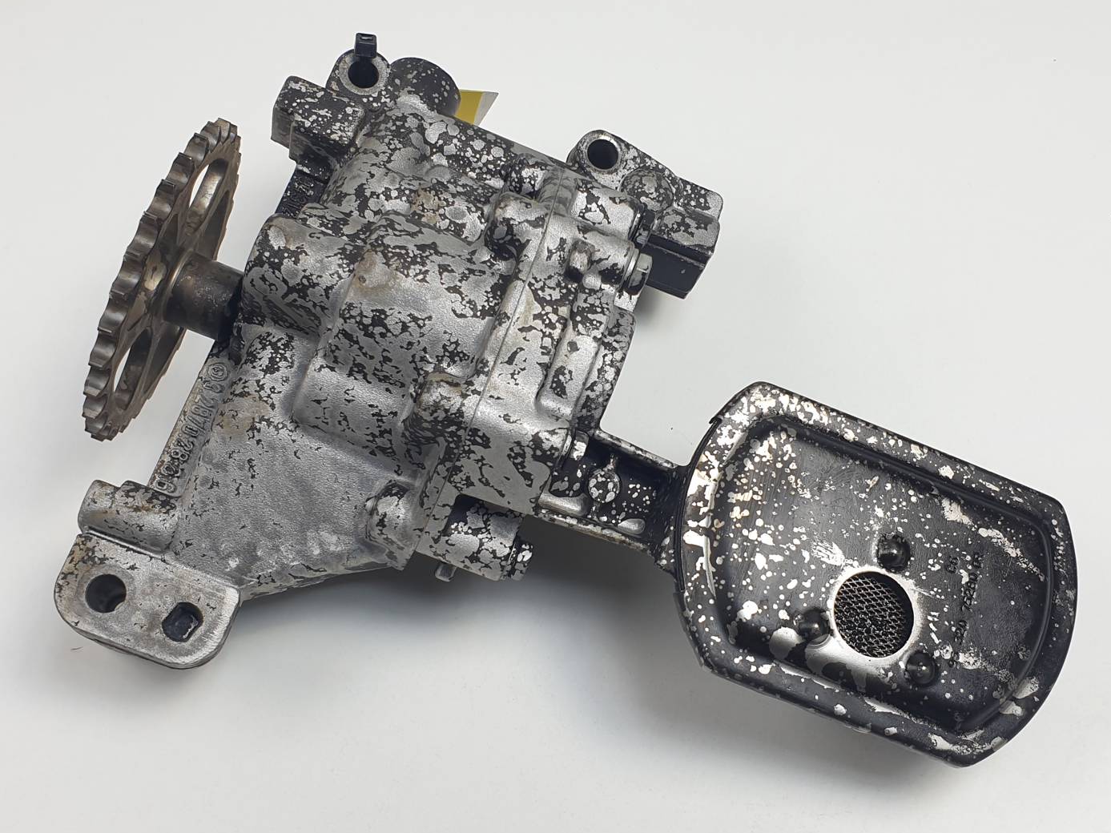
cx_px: 564
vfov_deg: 51.3
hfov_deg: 65.3
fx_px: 866
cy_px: 412
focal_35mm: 27
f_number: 2.4
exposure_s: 1/212
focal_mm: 4.3
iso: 50
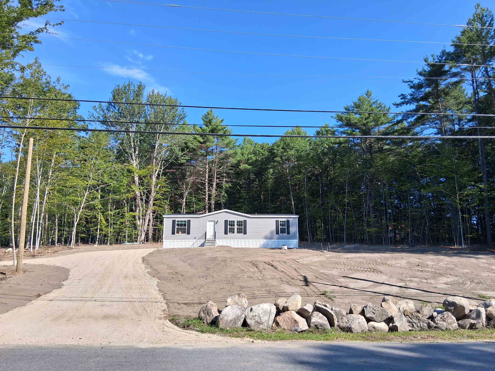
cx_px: 248
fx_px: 372
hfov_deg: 67.3
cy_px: 186
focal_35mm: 26
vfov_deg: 53.1
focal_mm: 3.98
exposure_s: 1/419
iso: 25
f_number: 1.8
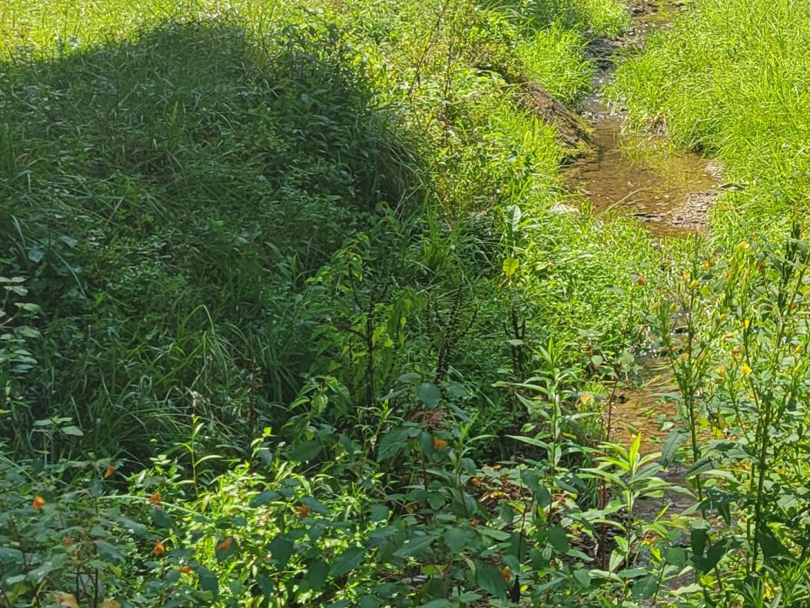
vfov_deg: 19.7
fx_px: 1732
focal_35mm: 74
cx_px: 821
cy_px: 113
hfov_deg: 25.0
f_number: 1.8
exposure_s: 1/1215
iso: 40
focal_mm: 5.4
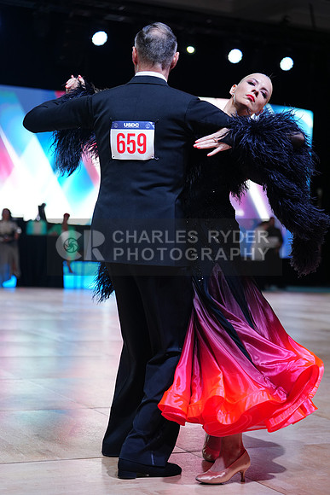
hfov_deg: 19.5
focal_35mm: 70
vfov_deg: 28.8
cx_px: 165
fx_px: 962
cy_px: 248
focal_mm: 70
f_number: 2.8
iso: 640
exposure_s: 1/500
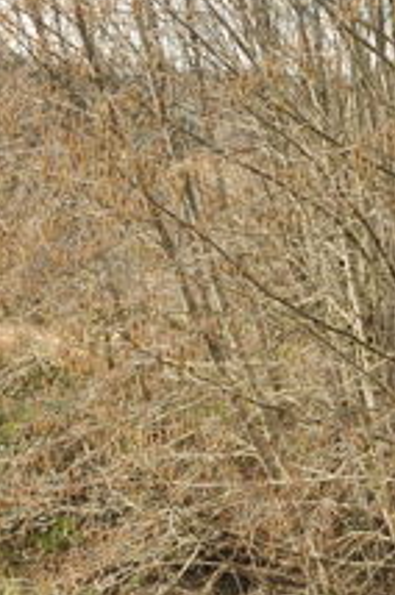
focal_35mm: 131
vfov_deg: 15.2
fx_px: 2163
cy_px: 673
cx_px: 531
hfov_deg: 10.2
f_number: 7.1
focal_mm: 35
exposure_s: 1/400
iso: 250
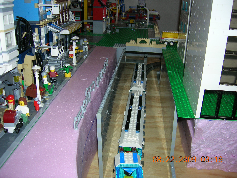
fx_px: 233
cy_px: 89
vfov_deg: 41.8
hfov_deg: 54.0
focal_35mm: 34
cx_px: 118
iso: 50
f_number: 2.9
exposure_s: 1/60.1
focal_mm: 5.7
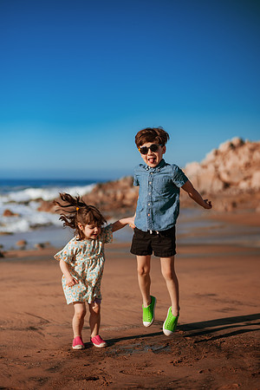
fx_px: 628
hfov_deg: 23.4
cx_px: 130
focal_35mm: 58
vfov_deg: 34.5
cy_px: 195
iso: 50
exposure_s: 1/8000
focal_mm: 58
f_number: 2
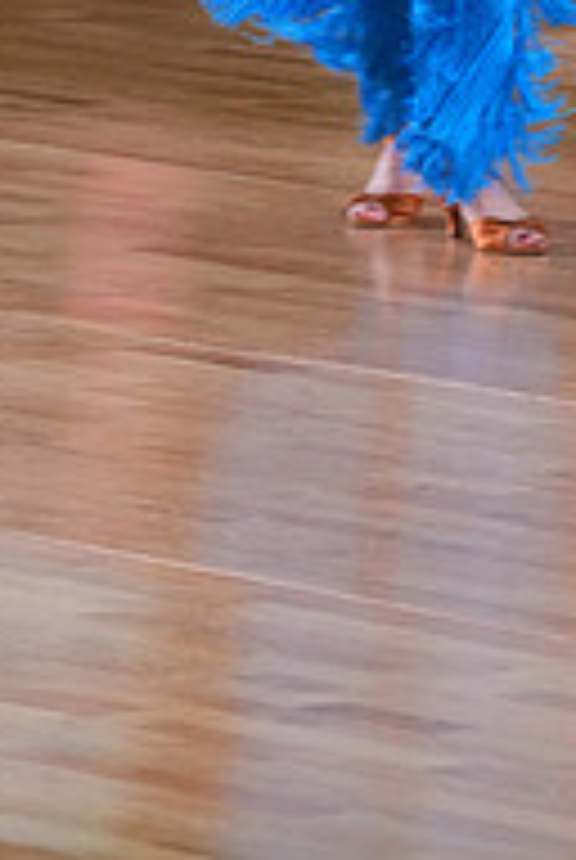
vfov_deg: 4.6
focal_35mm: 443
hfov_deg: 3.1
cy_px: -401
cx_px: 623
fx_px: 10593
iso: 2500
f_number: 5.6
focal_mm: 146
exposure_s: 1/200
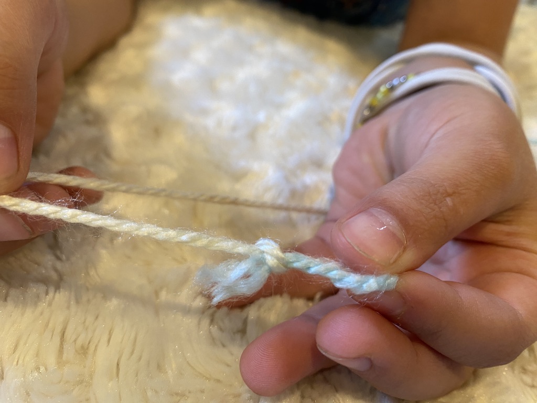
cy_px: 202
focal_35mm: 25
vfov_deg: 54.9
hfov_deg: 69.4
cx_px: 268
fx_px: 388
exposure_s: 1/60
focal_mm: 4.25
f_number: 1.8
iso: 160
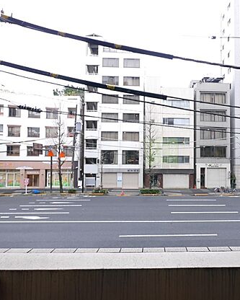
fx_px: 186
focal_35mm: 21
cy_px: 154
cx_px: 161
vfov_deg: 77.6
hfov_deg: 63.8
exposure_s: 1/60
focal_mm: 7
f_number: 4
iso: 320
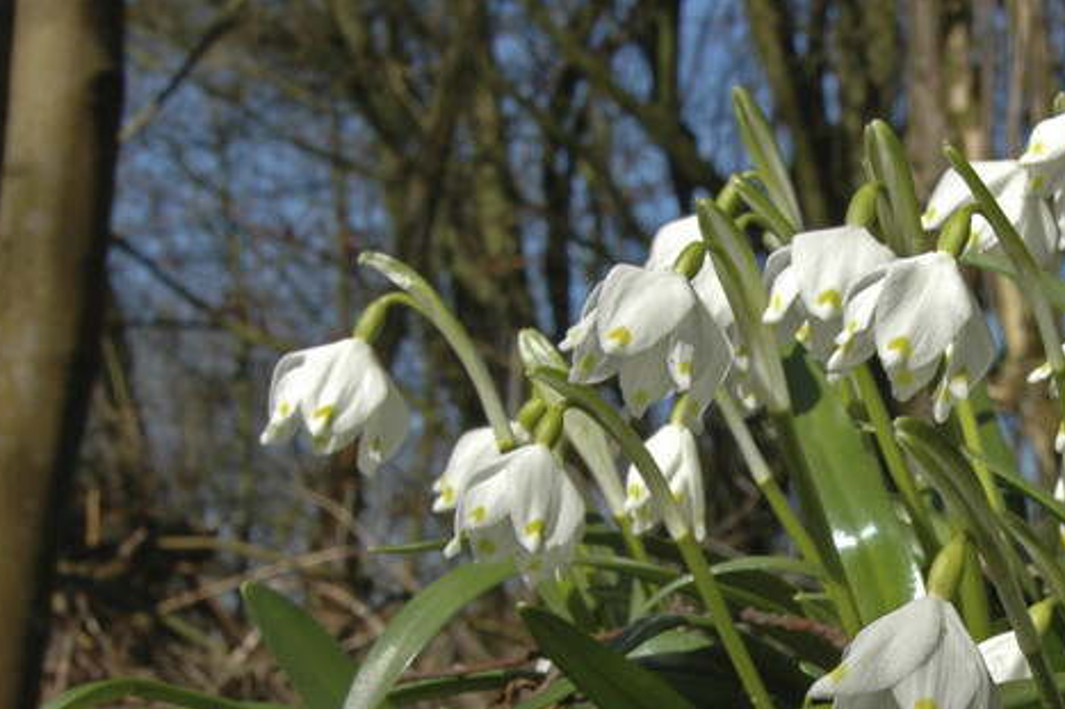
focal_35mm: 125
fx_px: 3696
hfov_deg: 16.2
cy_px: 610
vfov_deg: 10.9
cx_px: 987
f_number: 20
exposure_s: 1/60
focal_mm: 38
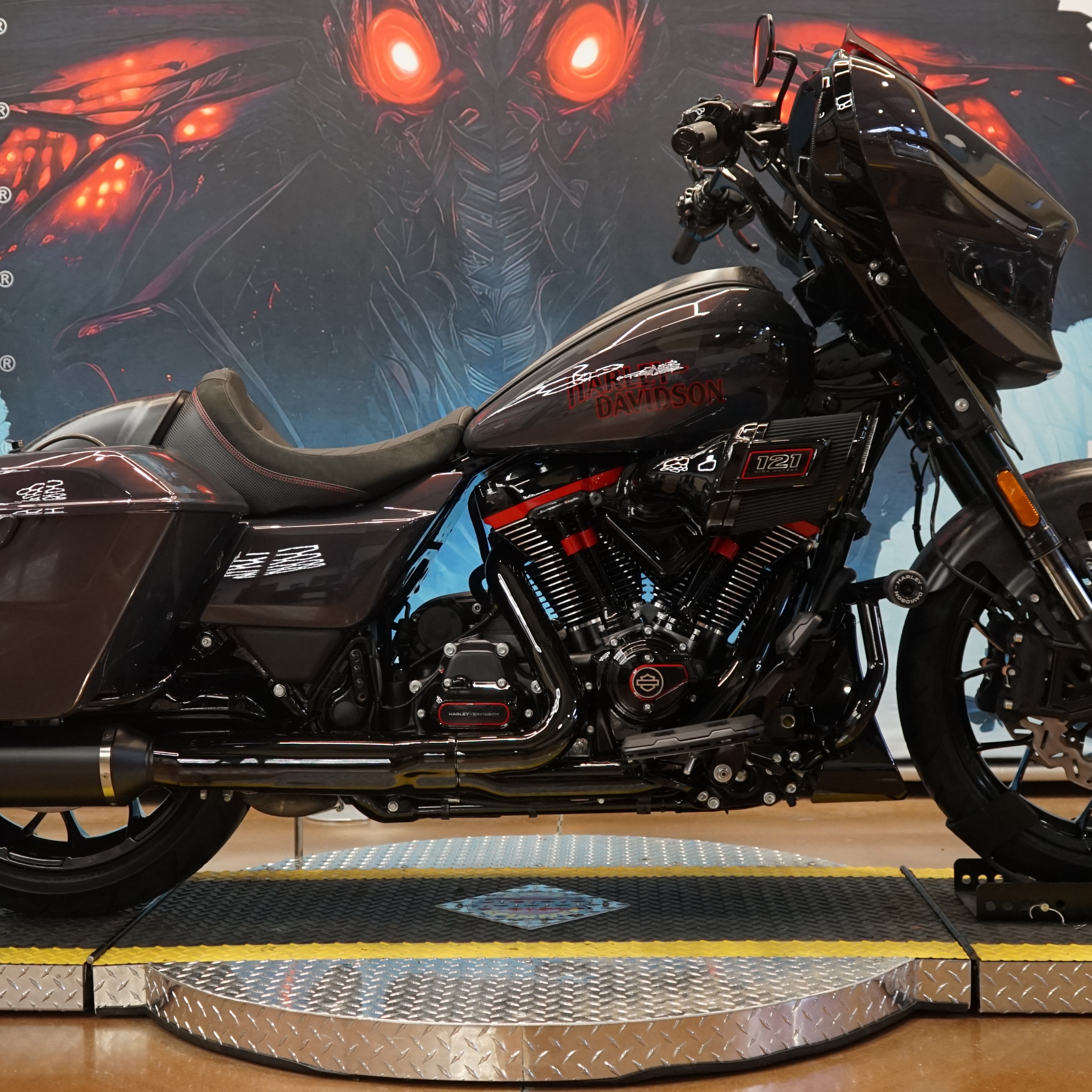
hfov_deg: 35.3
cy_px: 517
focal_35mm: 48
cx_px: 497
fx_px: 1713
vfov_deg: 35.3
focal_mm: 31
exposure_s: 1/160
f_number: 4
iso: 1600
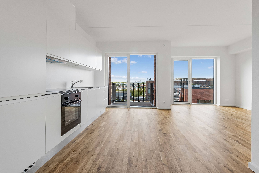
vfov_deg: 67.4
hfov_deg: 90.0
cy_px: 86
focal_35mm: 18
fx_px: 129
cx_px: 130
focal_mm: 18
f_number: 13
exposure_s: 1/30
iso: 400
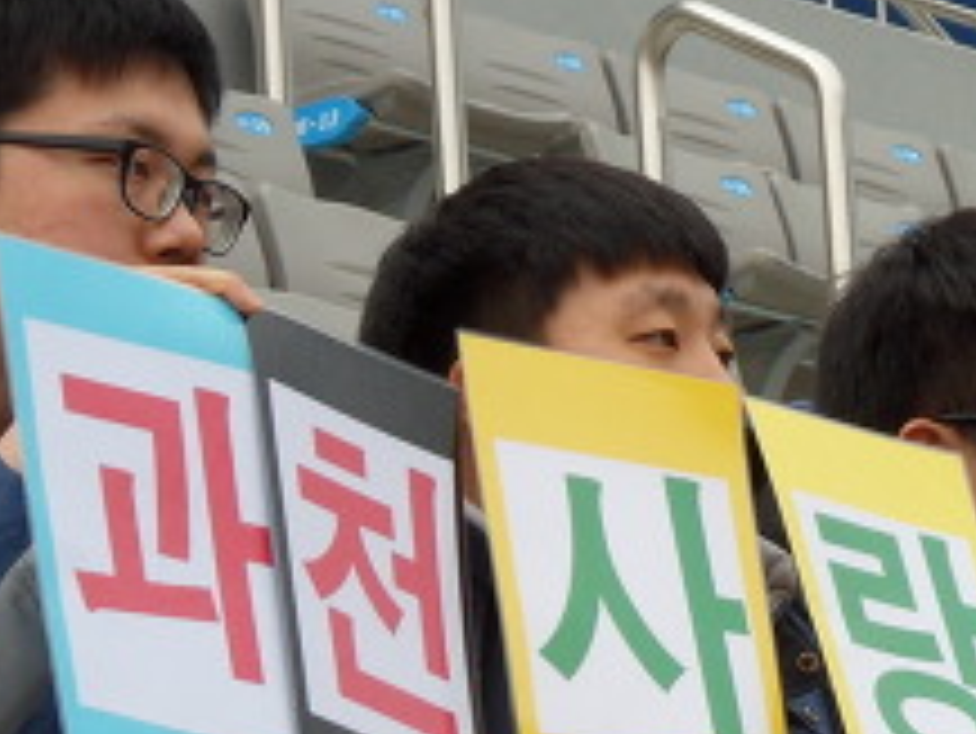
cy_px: 612
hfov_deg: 6.1
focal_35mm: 324
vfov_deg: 4.6
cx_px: 1367
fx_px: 9140
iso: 80
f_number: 5.6
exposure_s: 1/125
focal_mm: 19.3
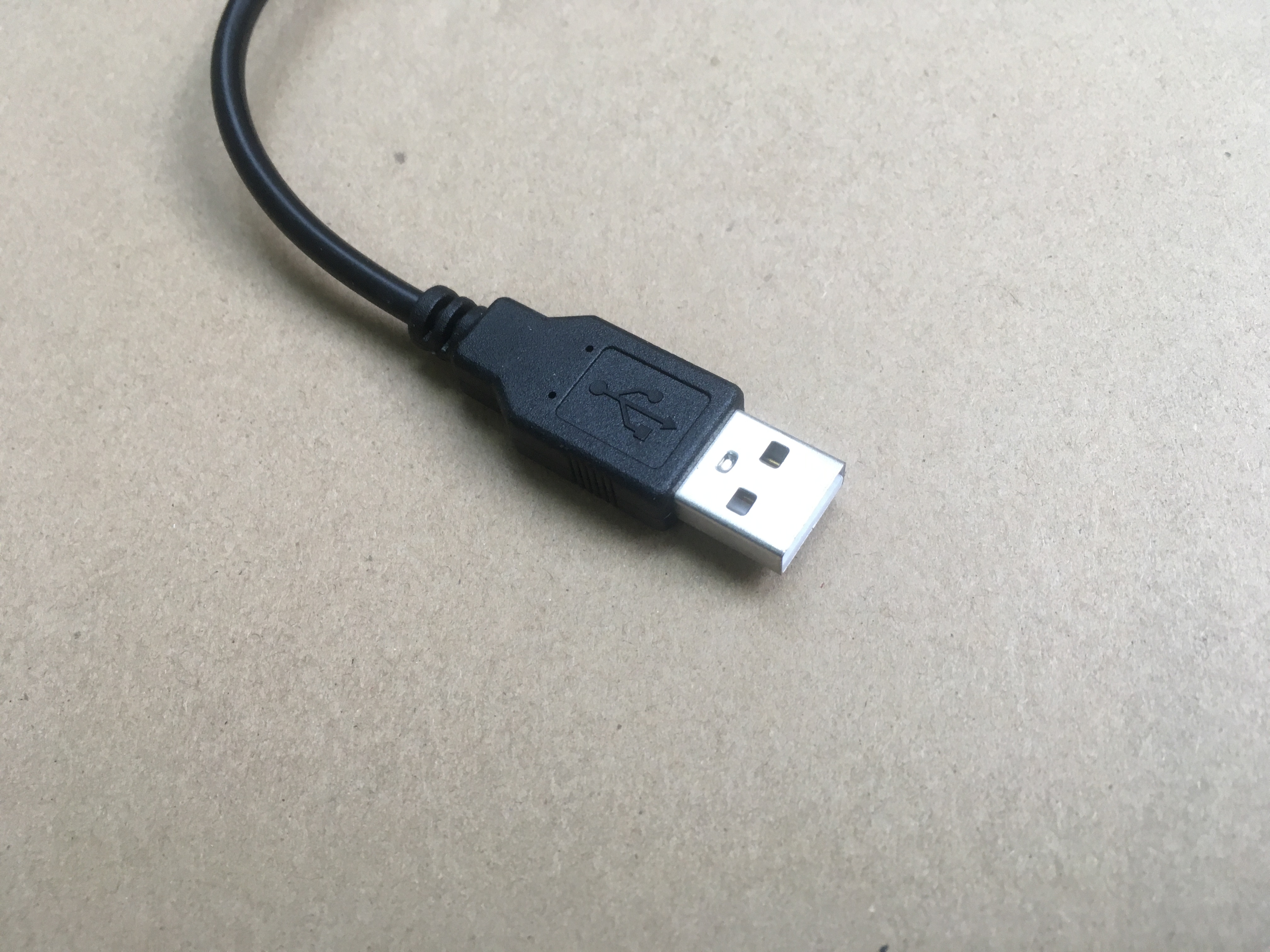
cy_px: 476
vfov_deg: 48.2
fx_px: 1064
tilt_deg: -63.5
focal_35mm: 29
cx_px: 635
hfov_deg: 61.7
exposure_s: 1/33
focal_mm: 4.15
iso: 50
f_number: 2.2
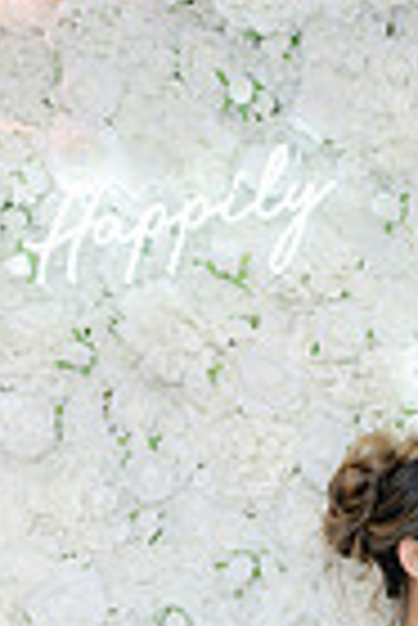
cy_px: 793
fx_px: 1963
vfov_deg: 17.1
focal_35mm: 113
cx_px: 476
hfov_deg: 11.9
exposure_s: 1/160
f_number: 4
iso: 400
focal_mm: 35
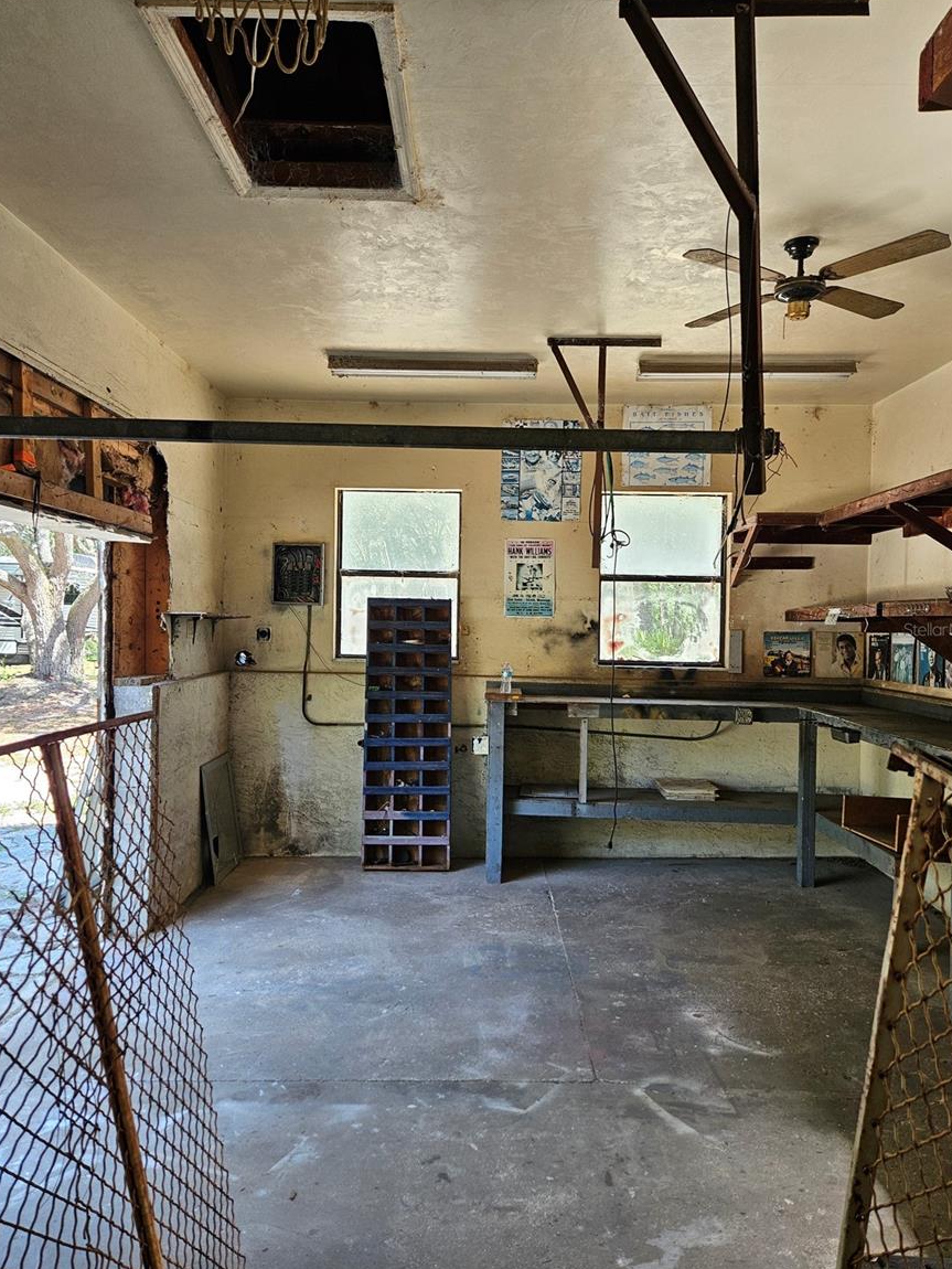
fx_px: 880
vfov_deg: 71.6
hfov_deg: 56.8
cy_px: 629
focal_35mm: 24
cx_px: 485
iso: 80
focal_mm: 5.4
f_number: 1.8
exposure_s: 1/120
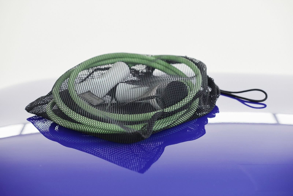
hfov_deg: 39.6
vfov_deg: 27.0
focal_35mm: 50
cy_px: 98
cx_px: 146
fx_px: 407
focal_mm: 50
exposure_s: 1/160
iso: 500
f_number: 3.2
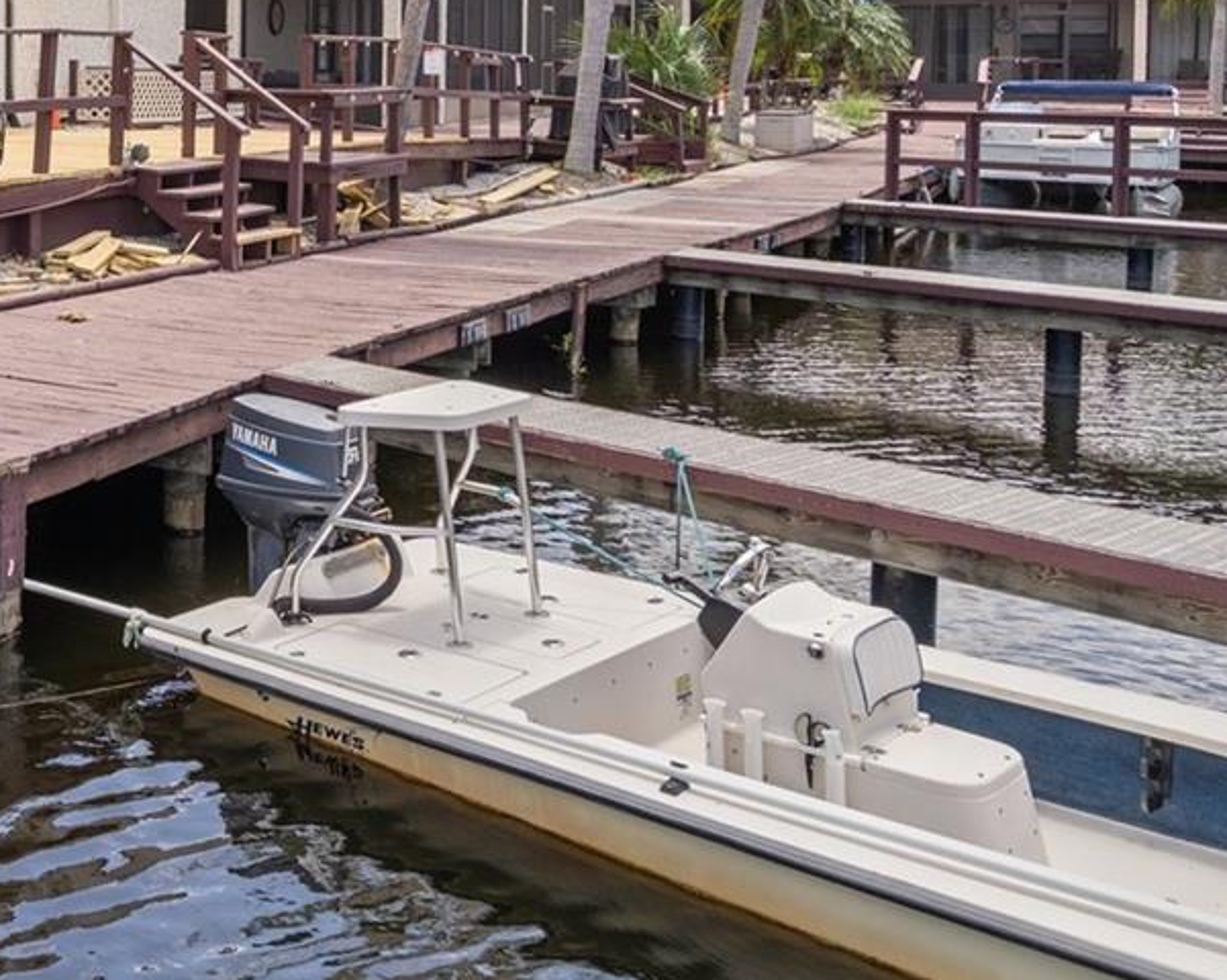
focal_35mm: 45
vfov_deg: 32.0
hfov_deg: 35.3
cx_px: -120
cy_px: 129
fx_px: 1633
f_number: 8
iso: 320
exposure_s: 1/80
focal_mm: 18
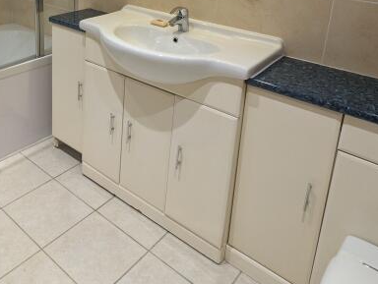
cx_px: 99
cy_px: 18
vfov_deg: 40.3
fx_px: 350
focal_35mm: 32
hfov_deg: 54.4
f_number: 1.95
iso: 172
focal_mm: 2.23
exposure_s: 1/50
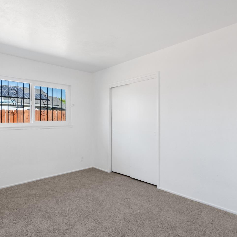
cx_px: 91
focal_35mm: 21
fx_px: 163
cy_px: 119
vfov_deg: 72.1
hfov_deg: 71.1
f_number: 11
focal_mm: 16
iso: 4000
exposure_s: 1/30
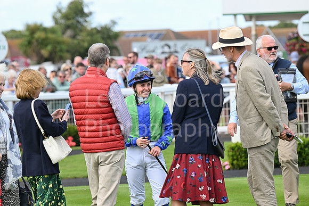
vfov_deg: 6.9
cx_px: 154
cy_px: 103
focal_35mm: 200
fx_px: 1717
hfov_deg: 10.3
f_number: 5.6
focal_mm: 200
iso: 500
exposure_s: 1/1000
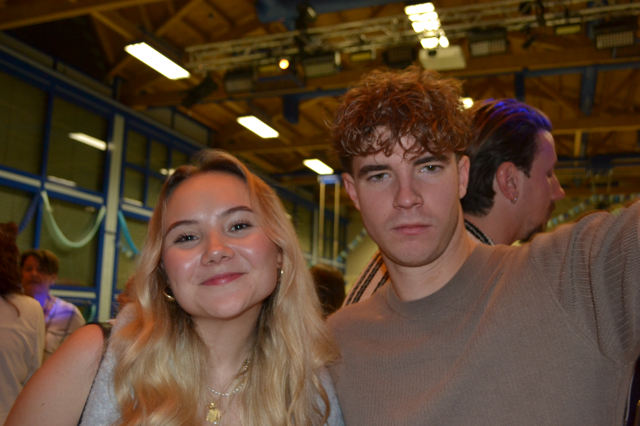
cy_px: 213
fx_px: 640
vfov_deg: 36.9
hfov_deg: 53.1
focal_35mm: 36
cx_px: 320
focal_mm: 24
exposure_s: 1/60
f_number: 4
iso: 1250
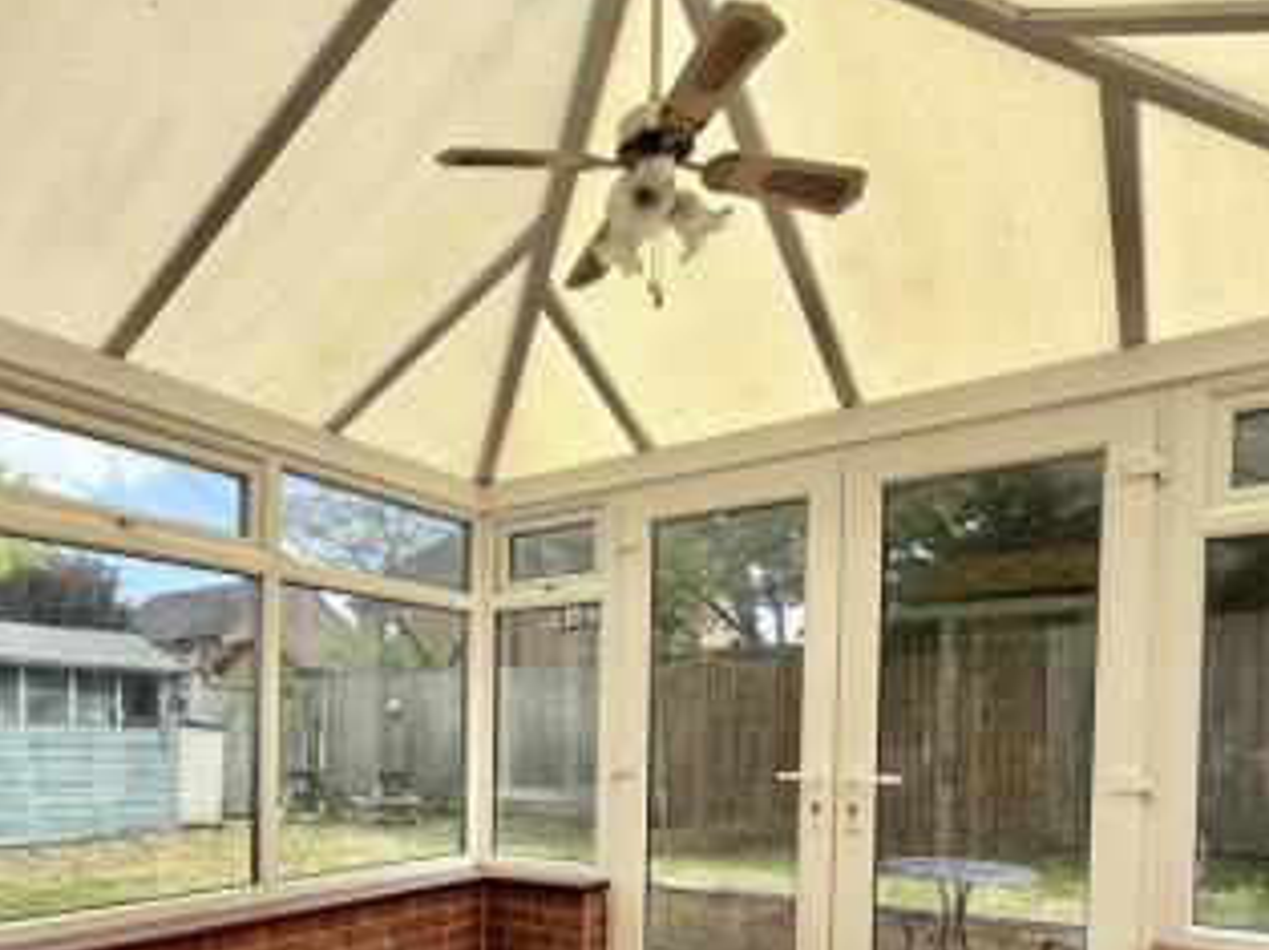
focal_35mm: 26
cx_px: 398
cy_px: 774
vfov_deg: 49.6
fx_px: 952
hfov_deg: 65.1
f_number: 2.2
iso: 50
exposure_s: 1/888
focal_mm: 2.22
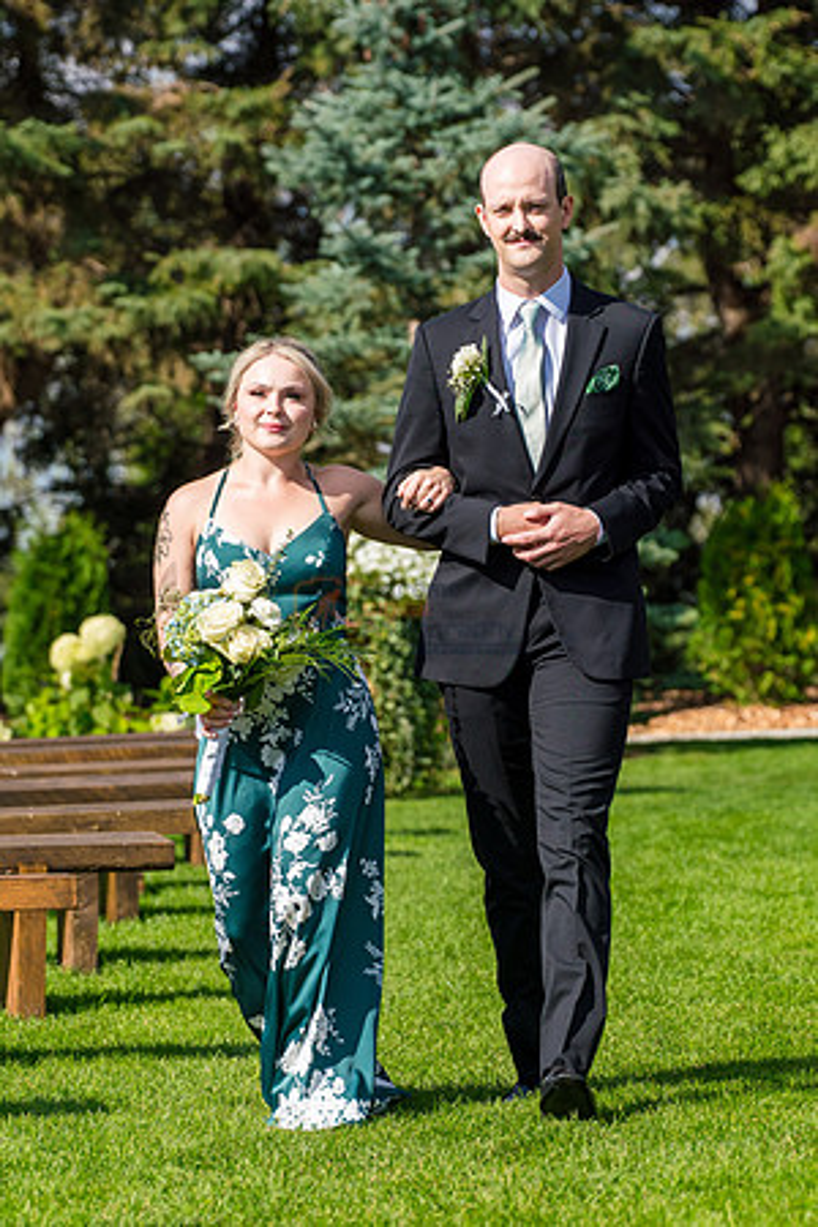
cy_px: 614
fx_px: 5264
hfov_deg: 8.9
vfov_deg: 13.3
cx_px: 338
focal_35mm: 154
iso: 400
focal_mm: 103
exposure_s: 1/3200
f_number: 4
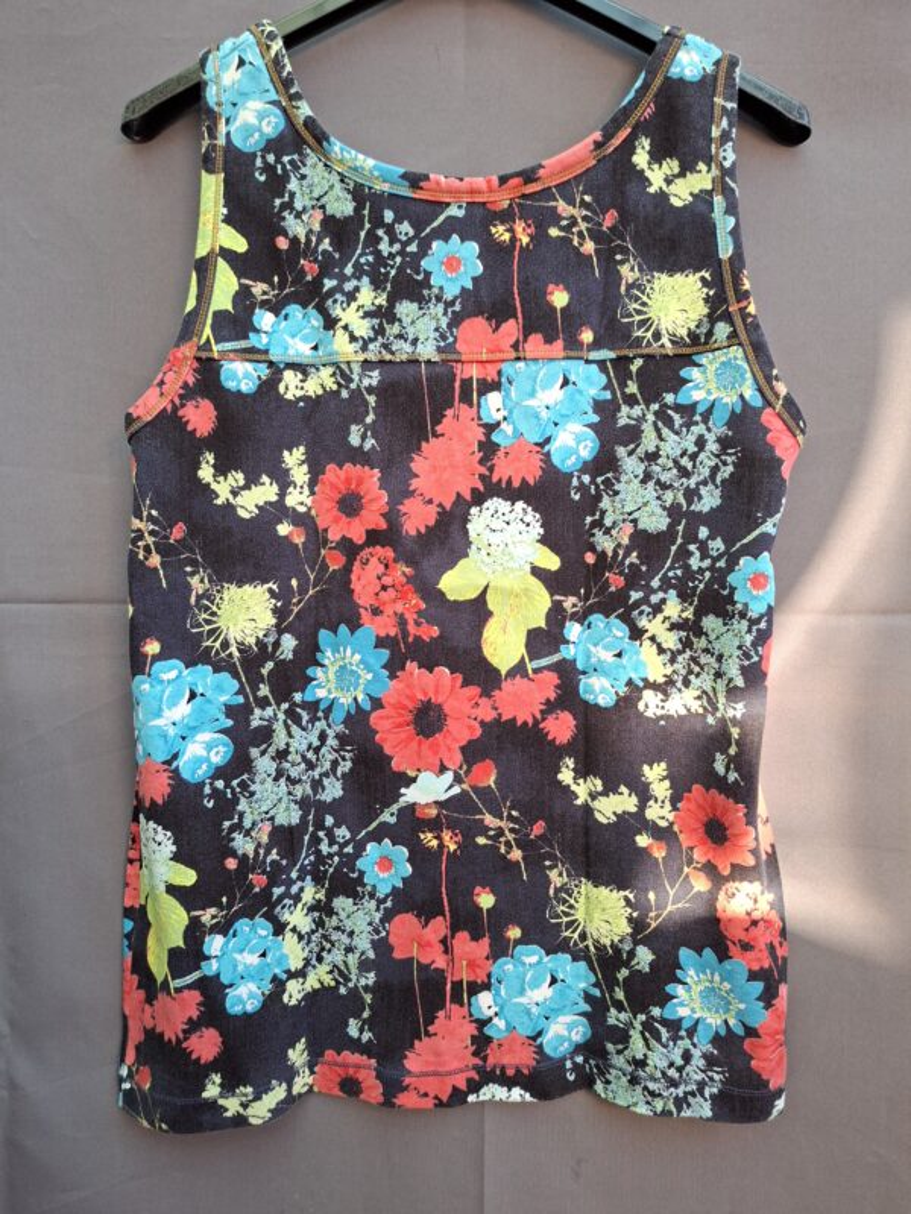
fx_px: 807
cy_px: 607
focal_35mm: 23
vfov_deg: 73.9
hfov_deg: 58.9
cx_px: 456
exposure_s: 1/100
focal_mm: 5.54
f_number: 1.8
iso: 125
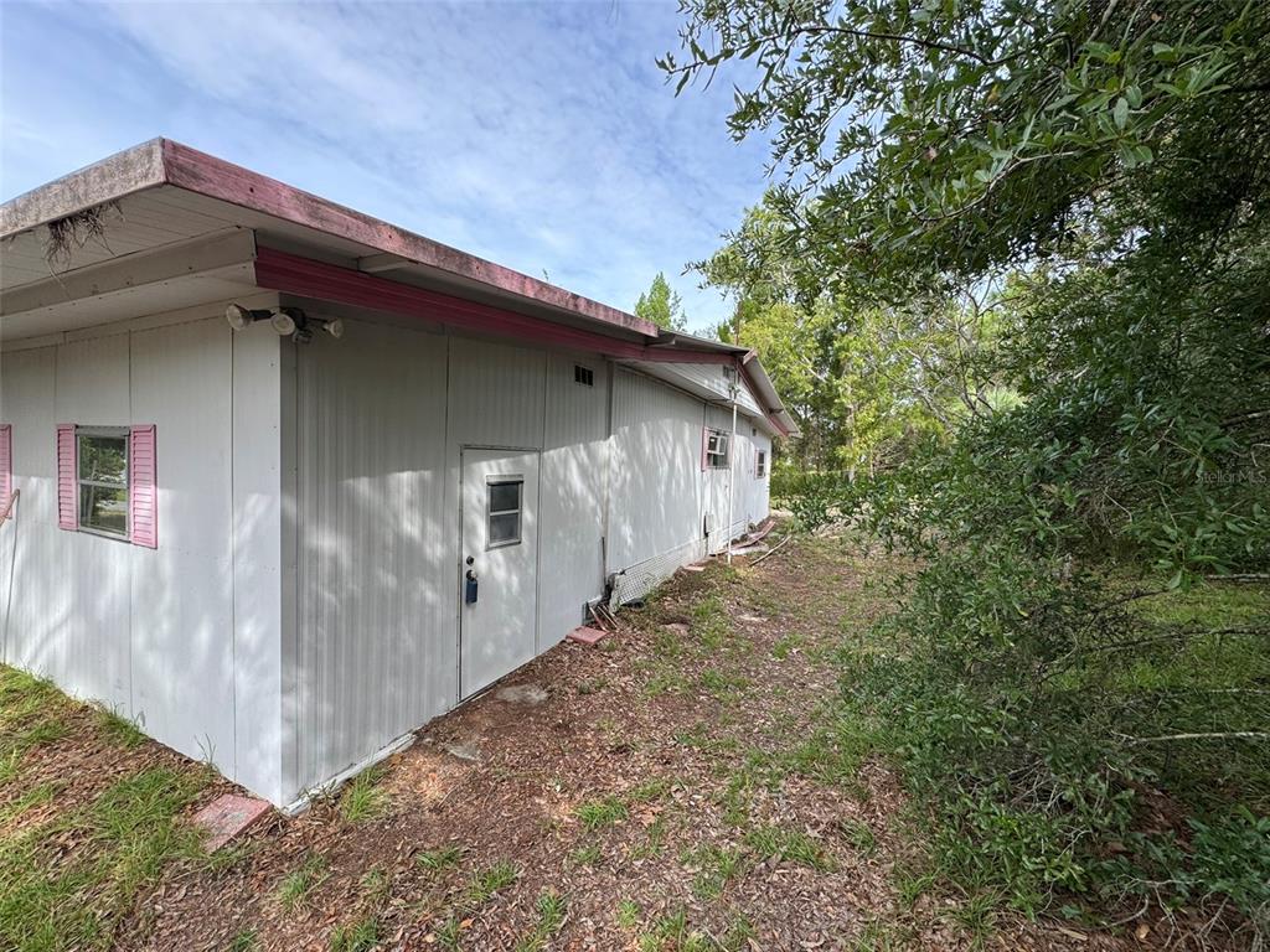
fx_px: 514
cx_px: 635
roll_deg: -3.8
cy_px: 476
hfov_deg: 102.1
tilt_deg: -2.5
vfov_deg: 85.7
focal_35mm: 14
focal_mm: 2.22
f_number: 2.2
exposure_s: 1/294
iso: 40
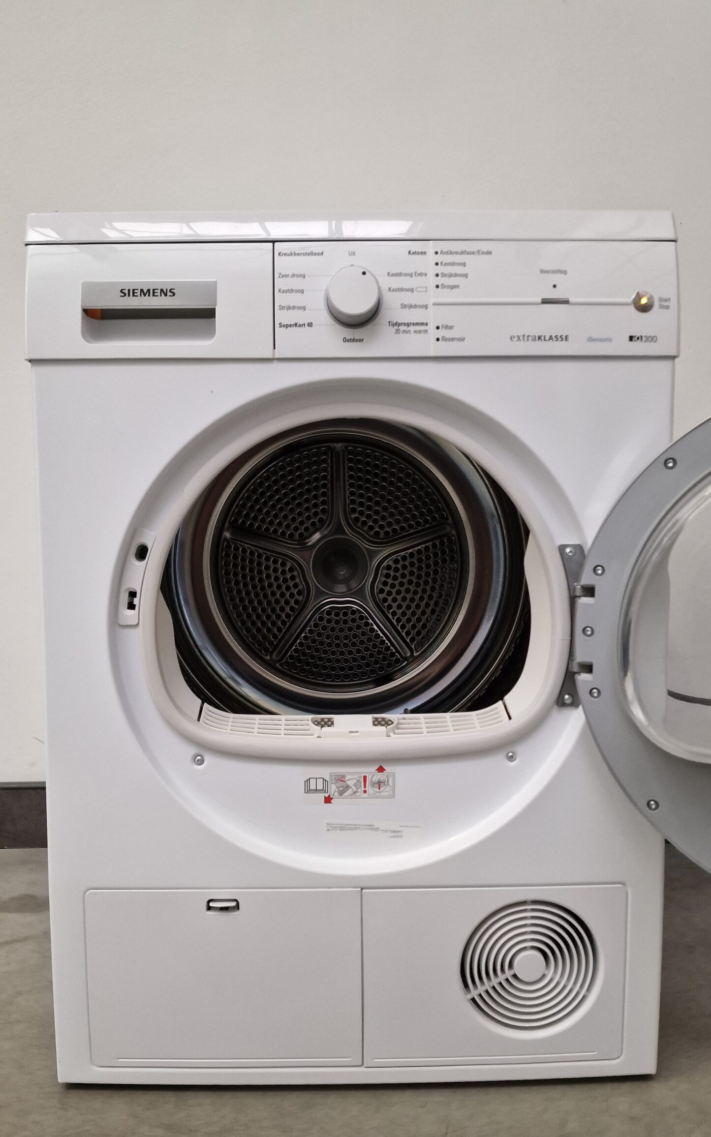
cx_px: 339
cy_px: 589
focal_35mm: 27
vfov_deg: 68.4
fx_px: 837
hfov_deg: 46.0
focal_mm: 6.4
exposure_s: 1/100
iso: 250
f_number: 1.8
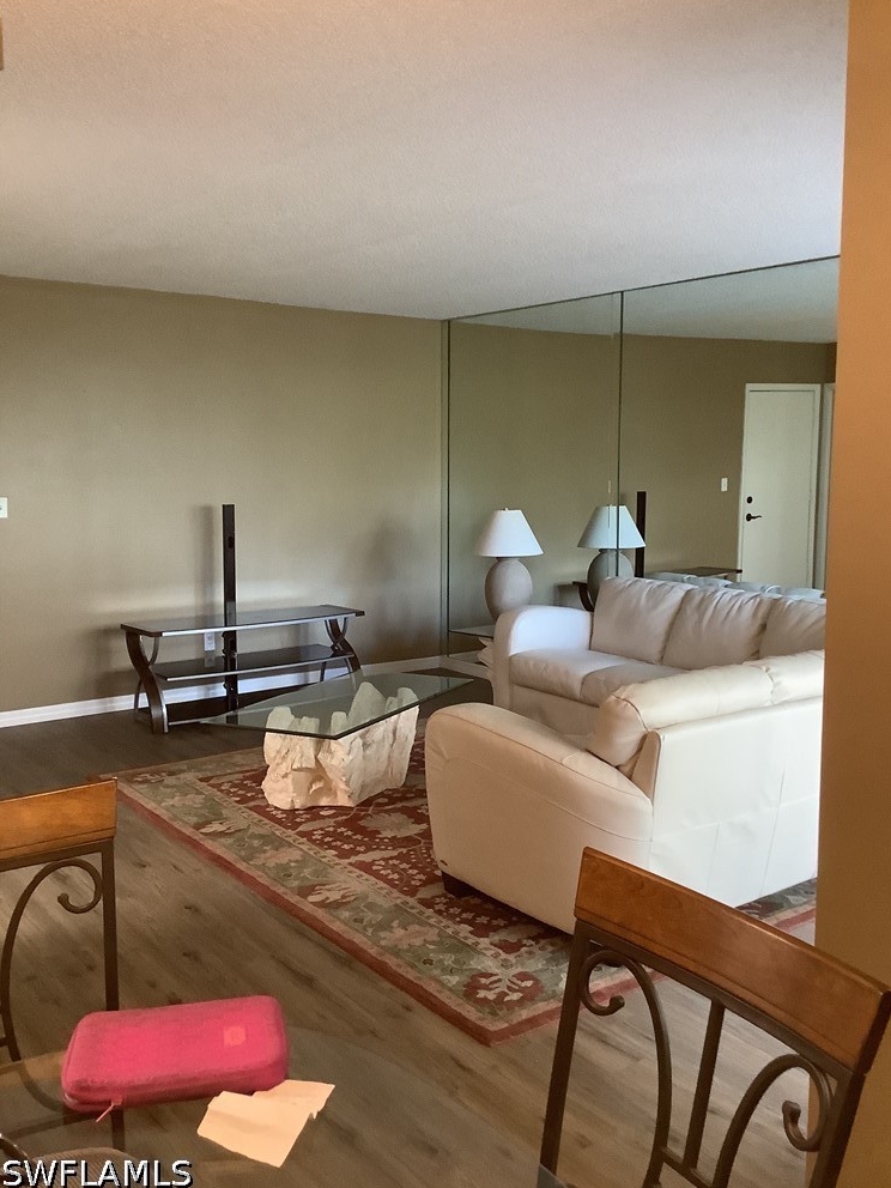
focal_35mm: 32
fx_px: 1098
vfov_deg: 56.8
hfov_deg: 44.2
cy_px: 588
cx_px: 453
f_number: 2.4
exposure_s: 1/25
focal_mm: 3.3
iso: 320
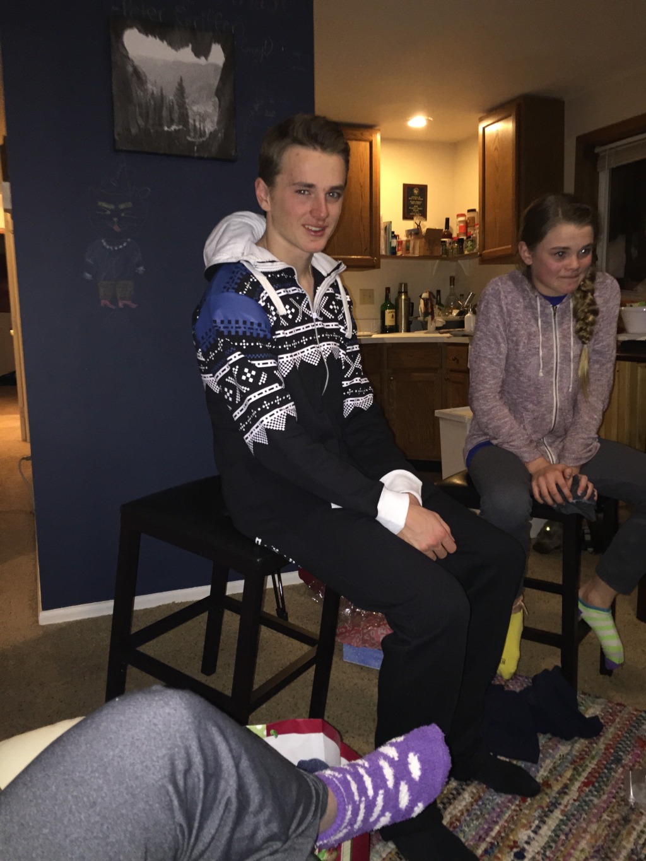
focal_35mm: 29
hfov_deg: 48.2
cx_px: 323
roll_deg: -0.2
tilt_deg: -5.9
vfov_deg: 61.7
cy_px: 430
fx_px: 721
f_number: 2.2
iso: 200
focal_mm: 4.15
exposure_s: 1/16
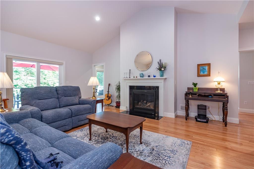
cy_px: 84
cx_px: 127
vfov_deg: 73.7
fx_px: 113
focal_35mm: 16
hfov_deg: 96.8
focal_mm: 16
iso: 100
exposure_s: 1/4
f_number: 6.3
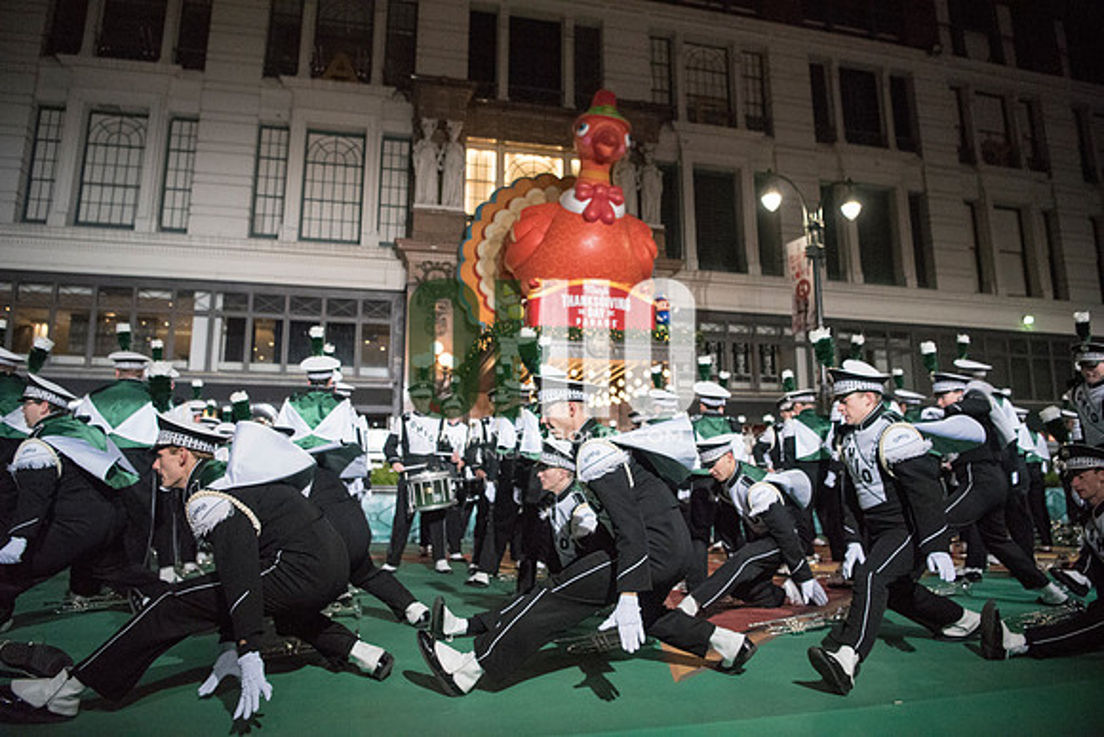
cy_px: 368
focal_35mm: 24
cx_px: 552
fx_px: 736
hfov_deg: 73.7
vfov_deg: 53.2
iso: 8000
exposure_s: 1/3200
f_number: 2.8
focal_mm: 24
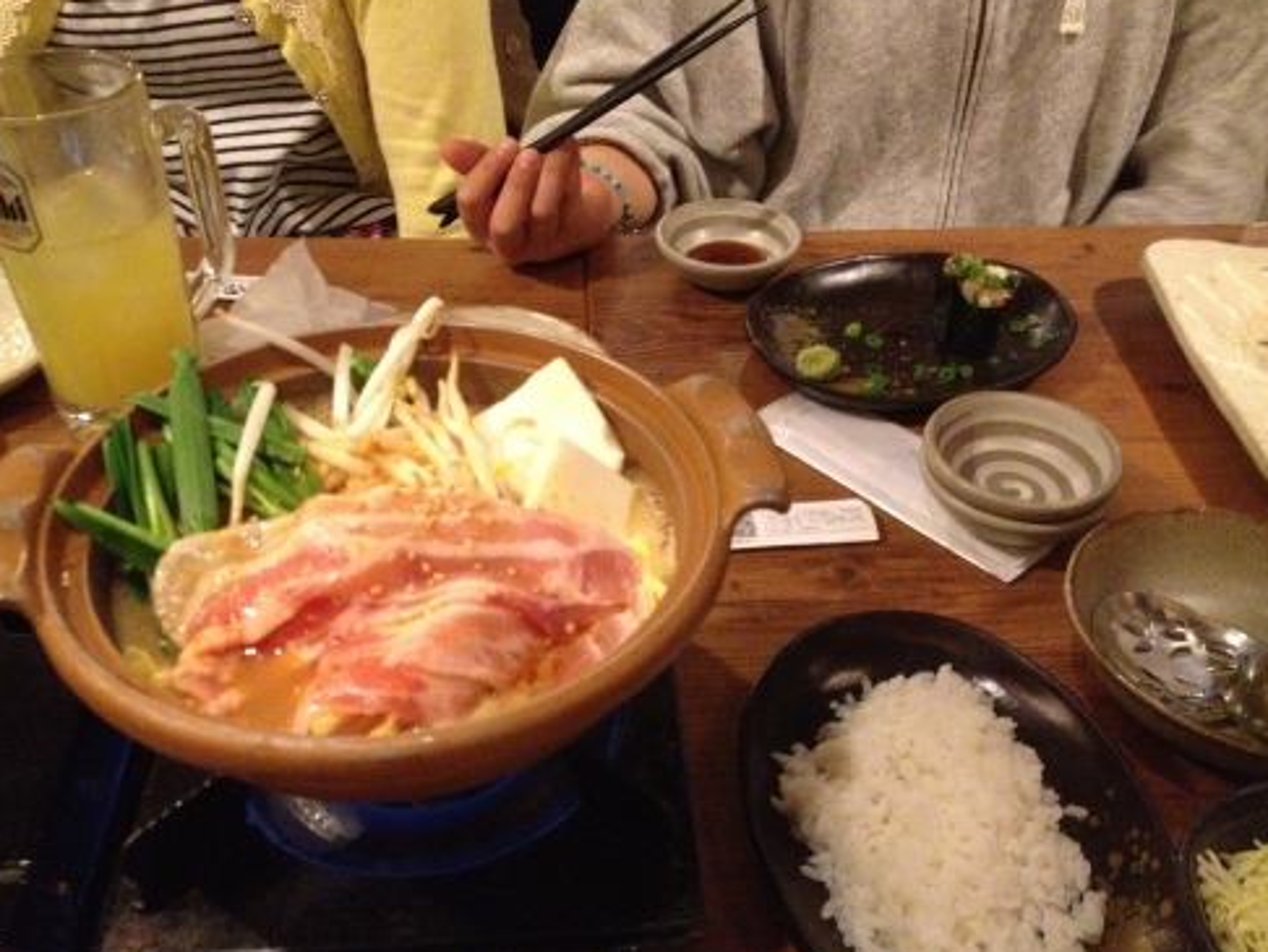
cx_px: 647
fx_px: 1319
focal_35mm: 36
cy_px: 476
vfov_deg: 39.7
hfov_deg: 51.3
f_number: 2.4
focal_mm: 4.28
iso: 800
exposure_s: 1/15
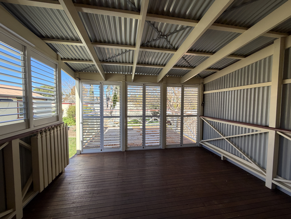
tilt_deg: -2.1
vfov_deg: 85.7
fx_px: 118
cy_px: 110
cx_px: 146
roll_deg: +0.1
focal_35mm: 14
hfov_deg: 102.1
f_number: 2.2
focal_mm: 2.22
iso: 50
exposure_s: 1/197
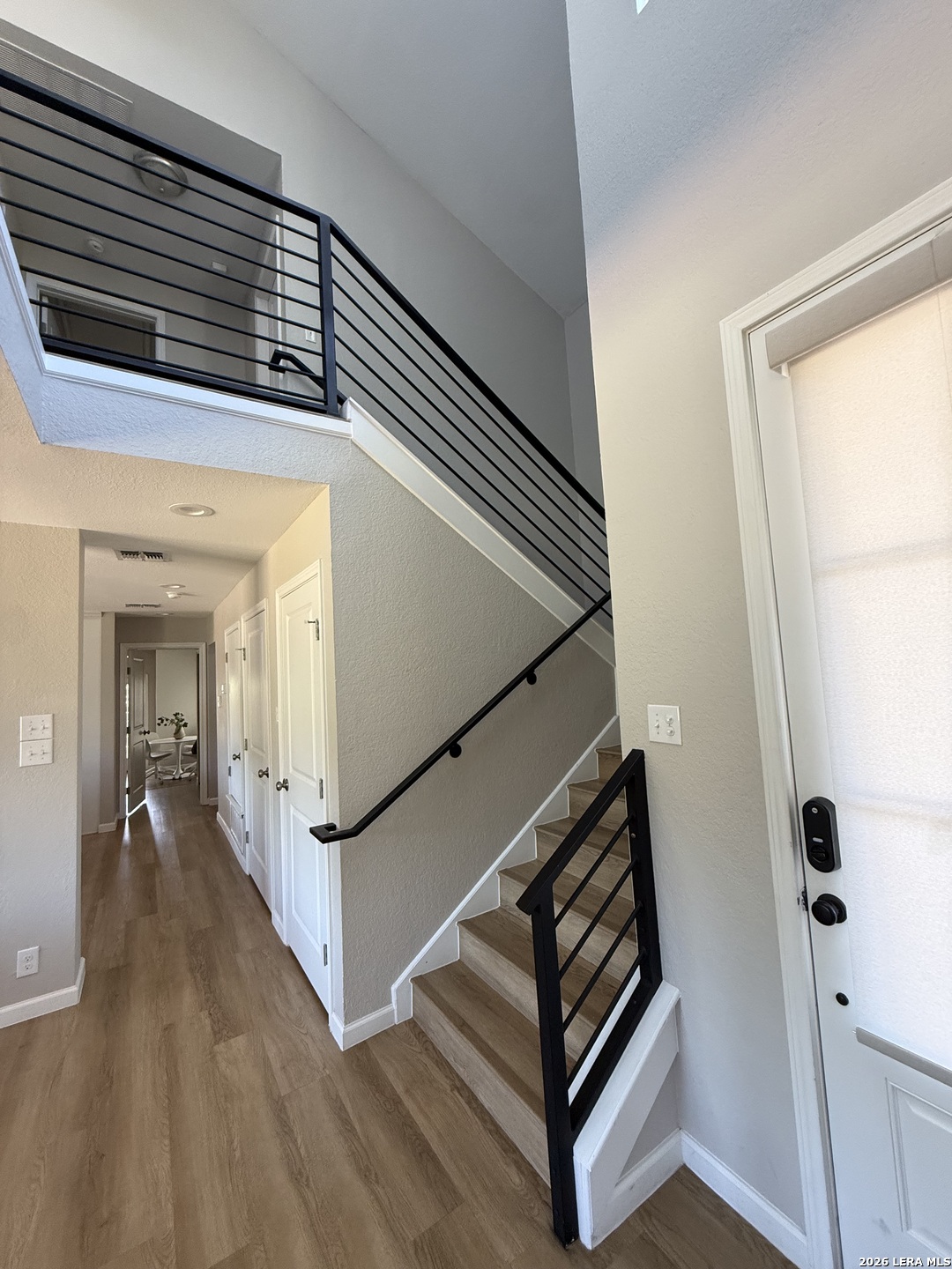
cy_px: 634
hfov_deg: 85.7
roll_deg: +2.6
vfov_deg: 102.1
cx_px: 476
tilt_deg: +4.8
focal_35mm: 14
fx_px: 513
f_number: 2.2
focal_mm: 2.22
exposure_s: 1/99
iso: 320
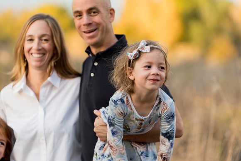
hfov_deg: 10.3
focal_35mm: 200
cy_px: 80
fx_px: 1339
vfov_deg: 6.9
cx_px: 120
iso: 640
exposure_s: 1/250
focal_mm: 200
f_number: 3.5
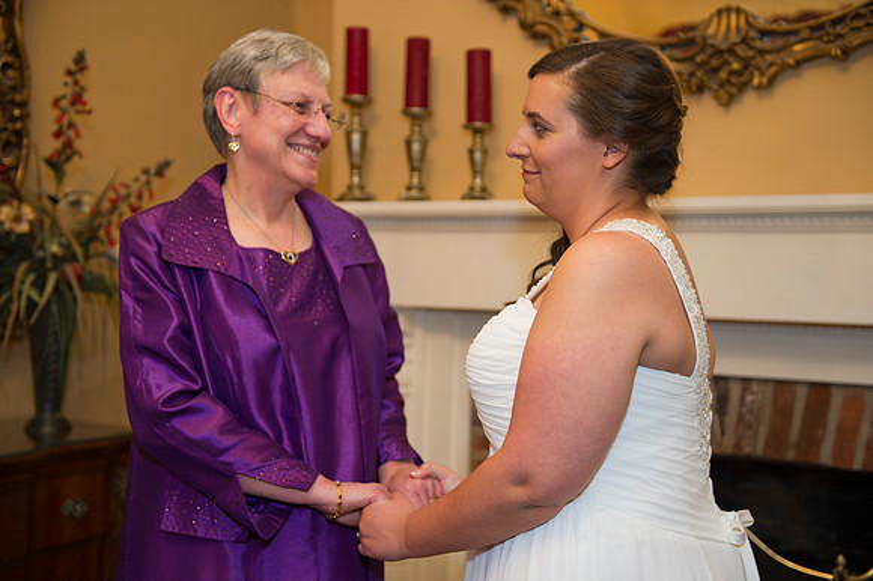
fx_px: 1163
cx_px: 436
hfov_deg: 41.1
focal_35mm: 48
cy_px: 290
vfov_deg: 28.0
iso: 800
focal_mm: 48
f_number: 3.2
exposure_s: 1/50
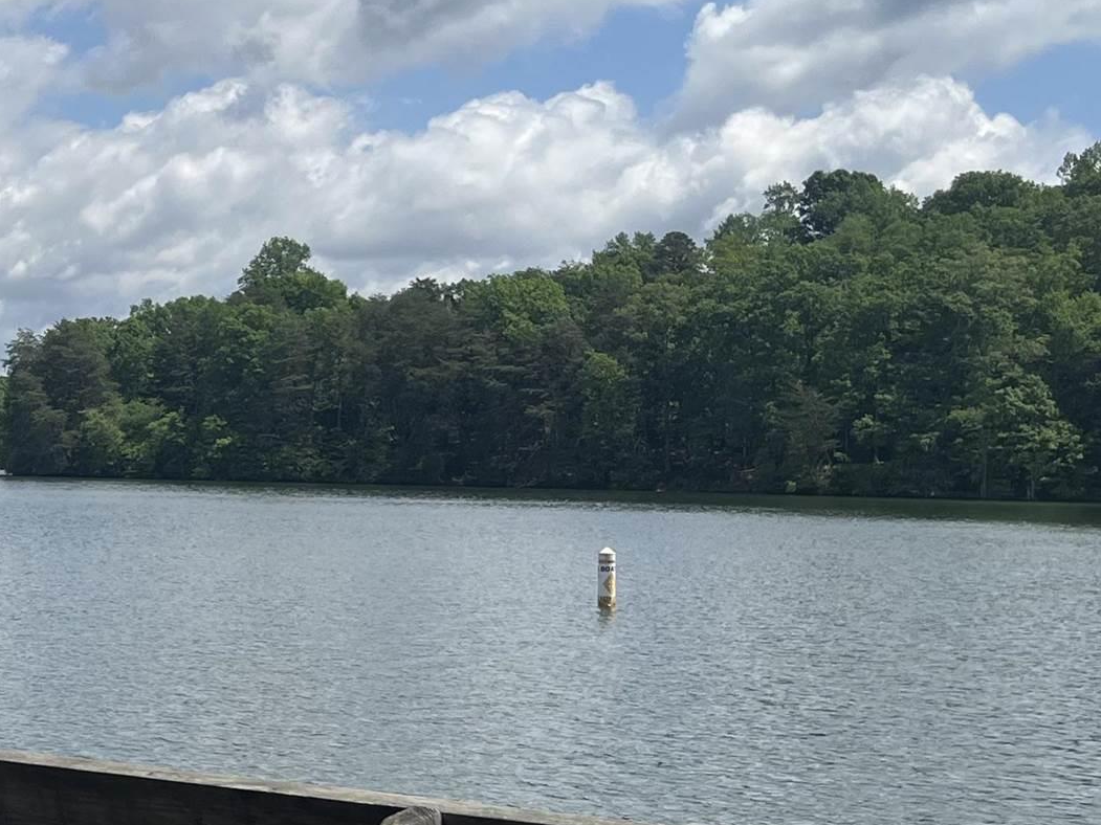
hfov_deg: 22.8
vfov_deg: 19.3
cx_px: -339
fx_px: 2417
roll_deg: -0.9
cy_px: 548
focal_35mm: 76
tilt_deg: -1.9
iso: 50
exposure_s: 1/5556
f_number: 1.6
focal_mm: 5.1
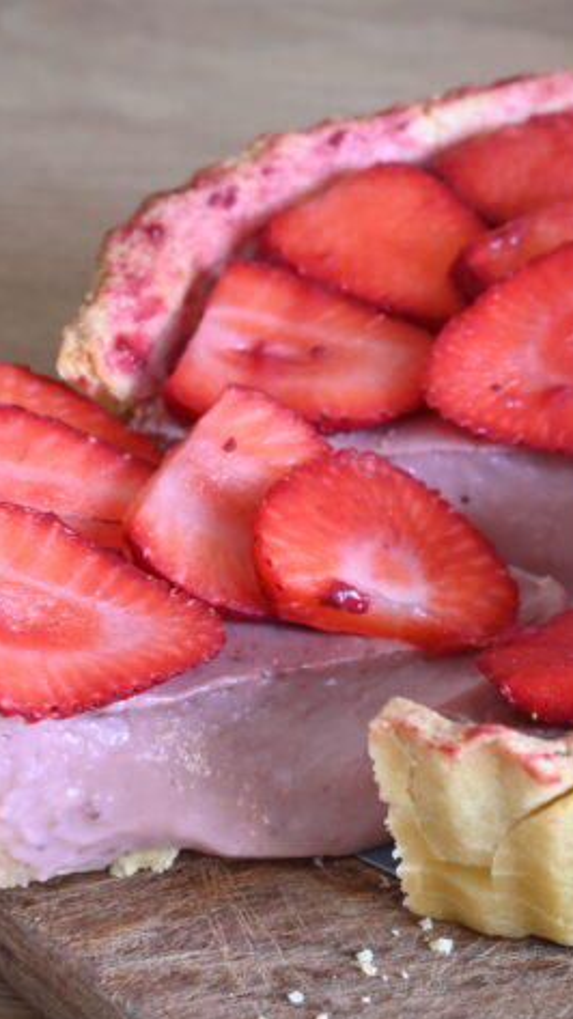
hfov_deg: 10.9
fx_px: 2972
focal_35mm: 110
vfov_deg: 19.5
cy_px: 512
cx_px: 547
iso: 640
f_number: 7.1
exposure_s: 1/20
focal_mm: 46
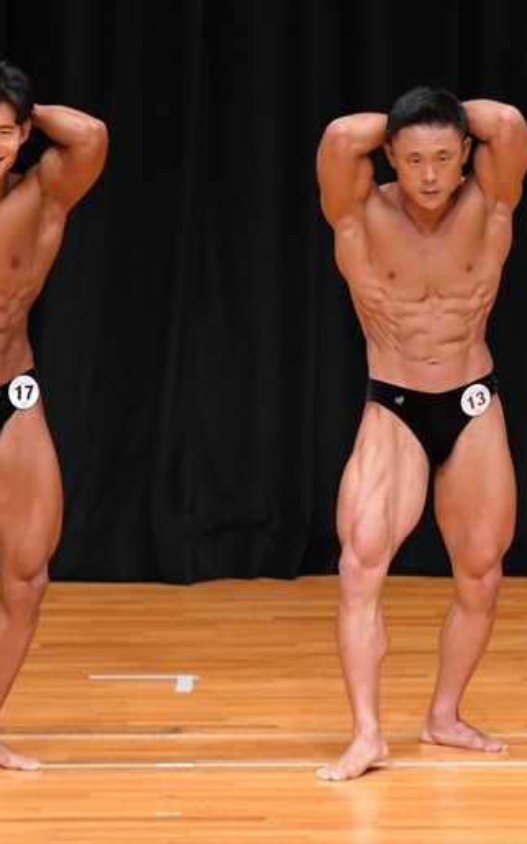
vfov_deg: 4.8
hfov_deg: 3.0
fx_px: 10071
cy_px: 422
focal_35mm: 438
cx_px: 451
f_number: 5.6
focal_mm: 190
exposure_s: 1/400
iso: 4000
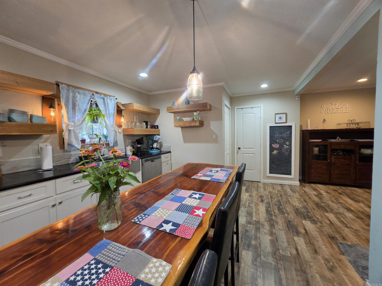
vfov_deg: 89.9
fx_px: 143
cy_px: 143
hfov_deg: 106.2
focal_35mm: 13
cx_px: 191
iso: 200
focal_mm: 2.2
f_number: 1.9
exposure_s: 1/60
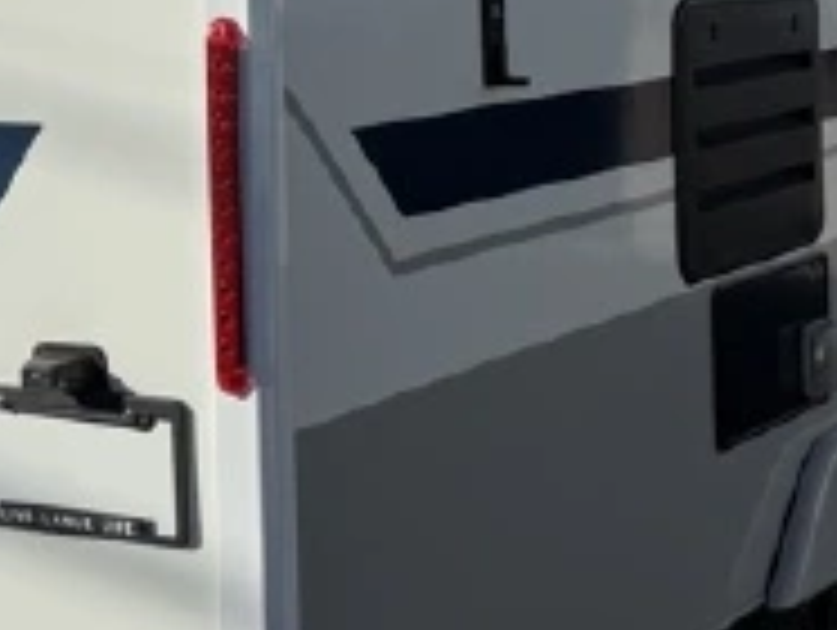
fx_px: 2494
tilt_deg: -1.8
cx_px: 130
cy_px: 14
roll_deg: +1.9
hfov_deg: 18.8
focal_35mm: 103
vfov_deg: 14.2
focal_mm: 6.76
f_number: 1.78
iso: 80
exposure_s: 1/10309
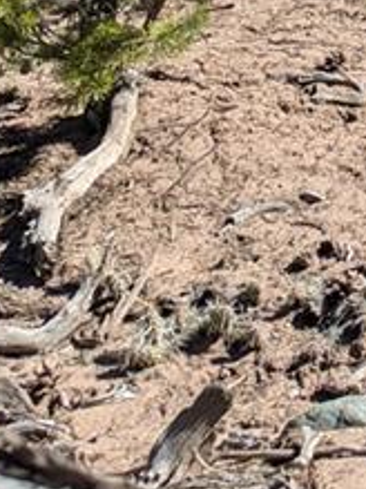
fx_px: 1933
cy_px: -507
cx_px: 548
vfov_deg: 12.6
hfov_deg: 10.4
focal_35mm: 137
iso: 40
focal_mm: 5.43
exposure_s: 1/1449
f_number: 1.89
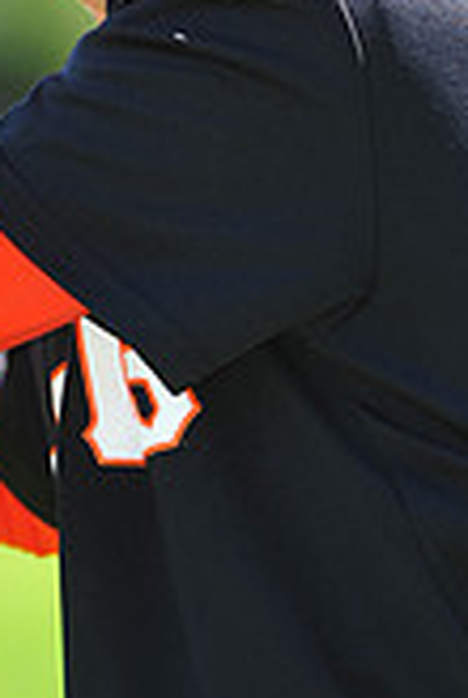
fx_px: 11301
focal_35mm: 582
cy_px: -217
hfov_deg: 2.4
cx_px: 13
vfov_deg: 3.5
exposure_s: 1/500
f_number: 4.5
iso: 200
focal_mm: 165
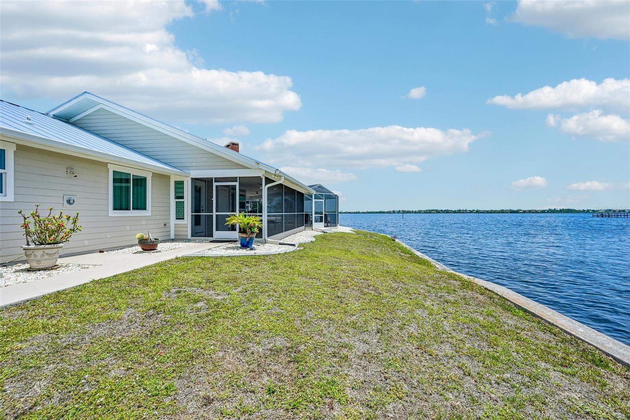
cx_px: 315
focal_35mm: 14
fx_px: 245
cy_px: 210
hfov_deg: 104.3
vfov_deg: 81.2
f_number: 8
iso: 400
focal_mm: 14
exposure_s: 1/2000
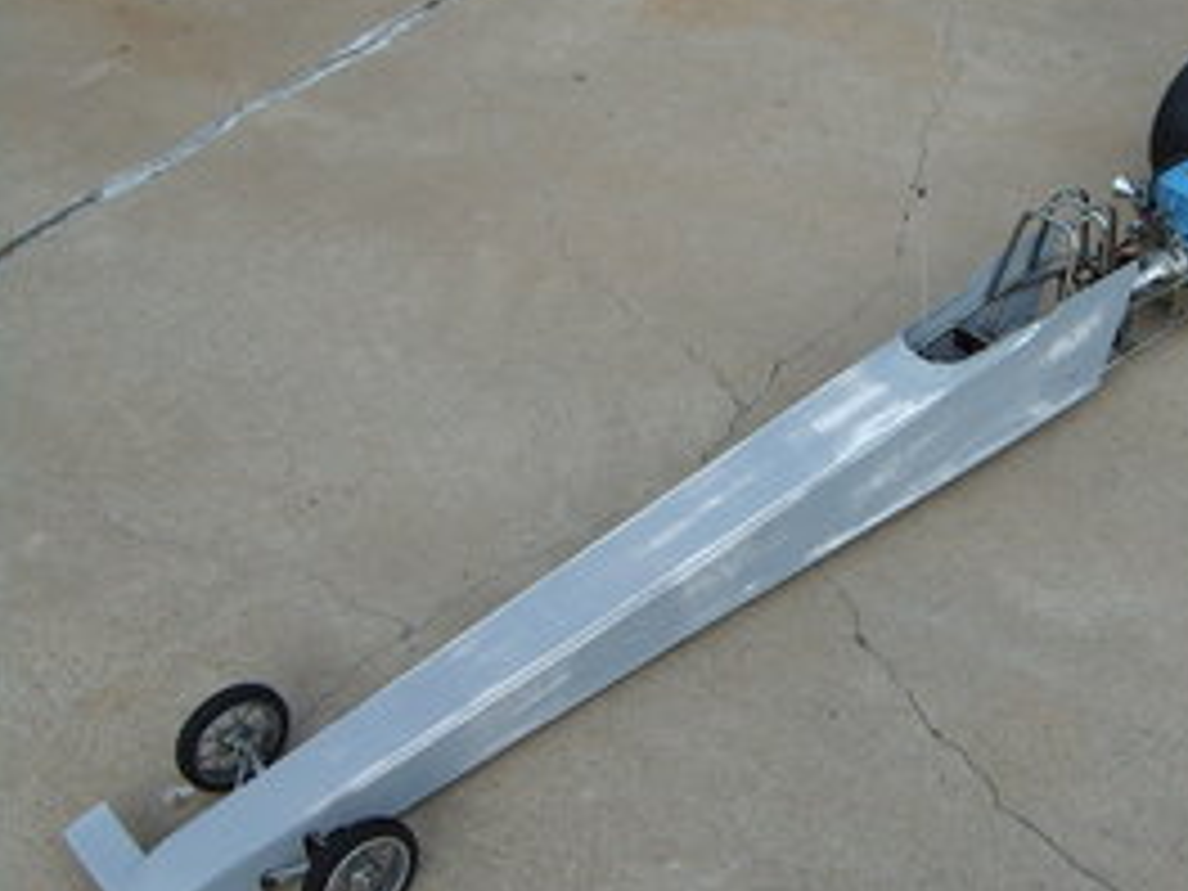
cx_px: 860
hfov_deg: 35.5
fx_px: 1819
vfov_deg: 27.5
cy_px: 428
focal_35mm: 53
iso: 50
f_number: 2.8
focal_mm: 5.8
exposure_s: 1/1000
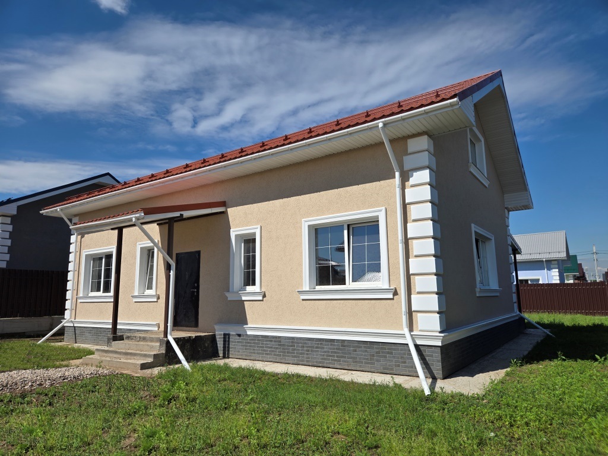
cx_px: 304
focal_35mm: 23
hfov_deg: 73.9
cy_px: 228
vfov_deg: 58.9
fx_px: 404
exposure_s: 1/3143
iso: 25
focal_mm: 5.4
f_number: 1.8
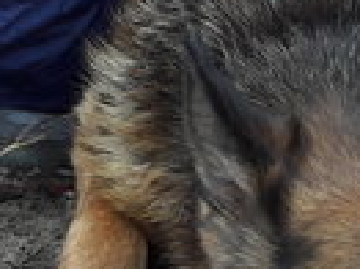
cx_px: 261
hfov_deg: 11.5
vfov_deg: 8.4
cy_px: -162
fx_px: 1777
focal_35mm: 171
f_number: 1.9
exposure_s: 1/189
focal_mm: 3.7
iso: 40
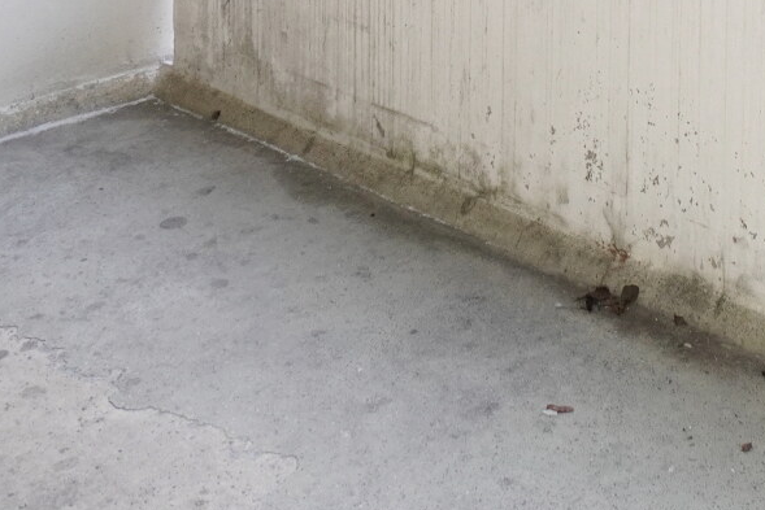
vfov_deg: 19.6
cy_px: -357
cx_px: 731
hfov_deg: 33.7
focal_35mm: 55
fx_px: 1169
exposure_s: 1/30
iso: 640
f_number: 4
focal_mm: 10
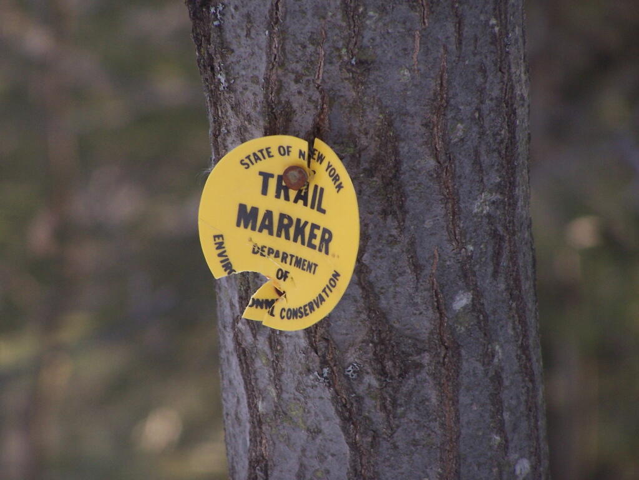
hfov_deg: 5.2
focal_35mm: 380
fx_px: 7015
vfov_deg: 3.9
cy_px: 240
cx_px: 320
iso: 140
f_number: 3.7
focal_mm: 63
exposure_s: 1/320
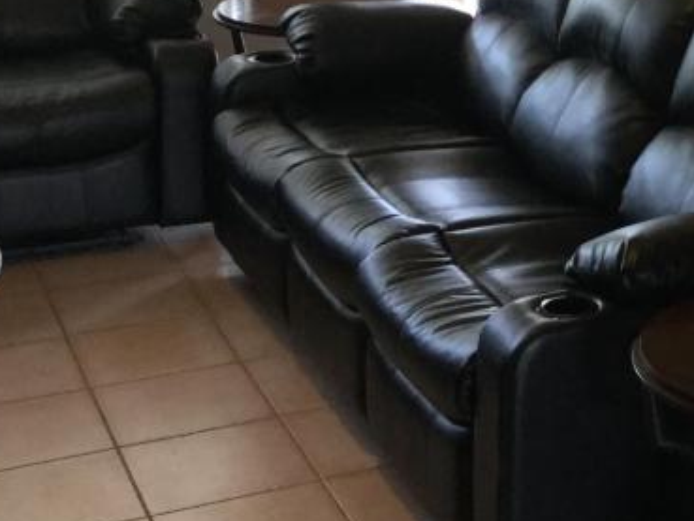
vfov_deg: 16.8
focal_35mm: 86
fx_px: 1725
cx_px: 876
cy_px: 4
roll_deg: -3.1
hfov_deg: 20.9
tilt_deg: -12.5
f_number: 2.4
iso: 64
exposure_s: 1/30
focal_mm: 3.3
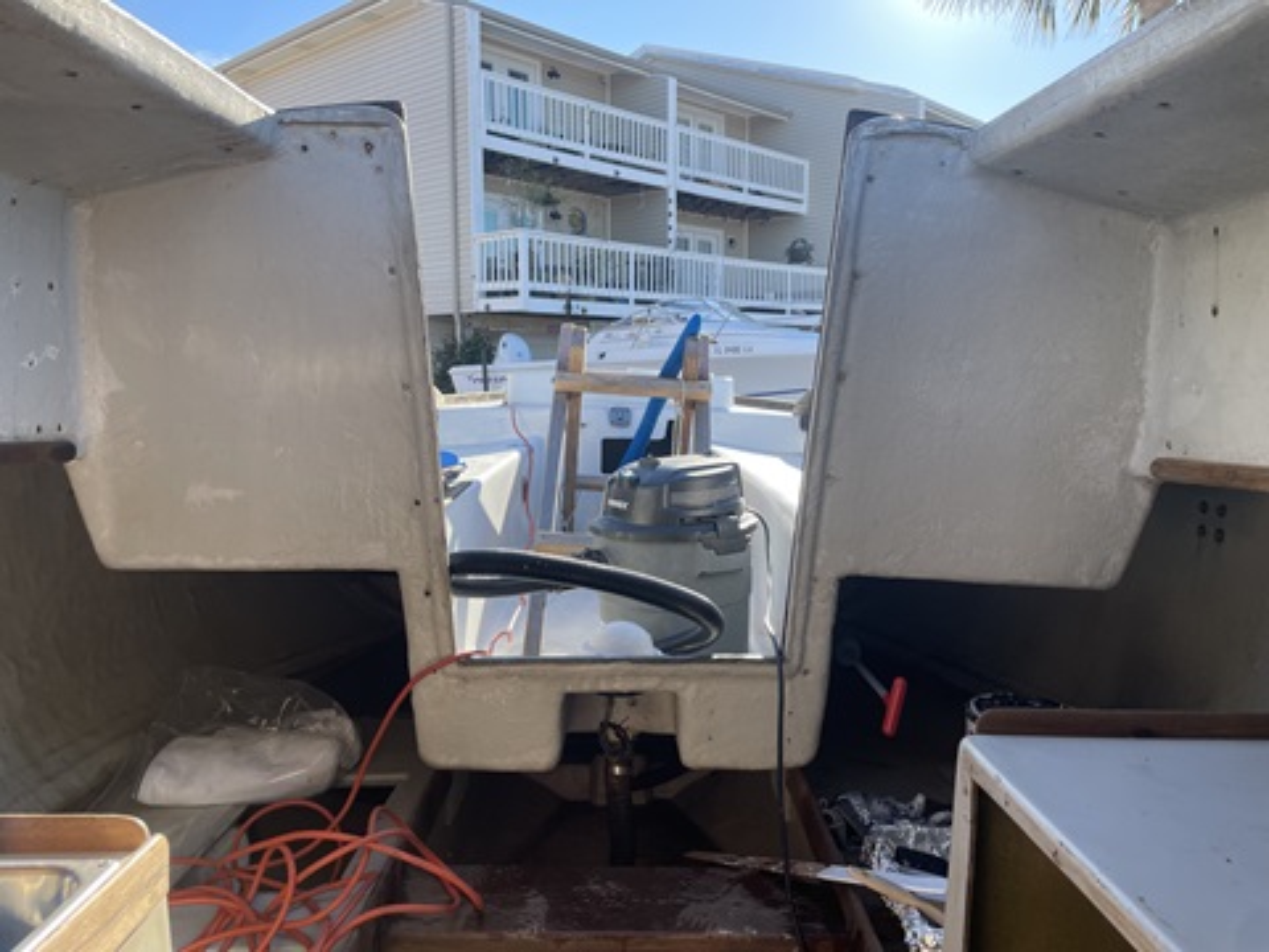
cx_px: 634
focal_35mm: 26
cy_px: 476
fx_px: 953
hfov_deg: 67.3
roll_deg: -0.1
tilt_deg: -7.0
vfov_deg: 53.1
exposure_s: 1/698
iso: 32
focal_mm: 4.2
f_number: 1.6
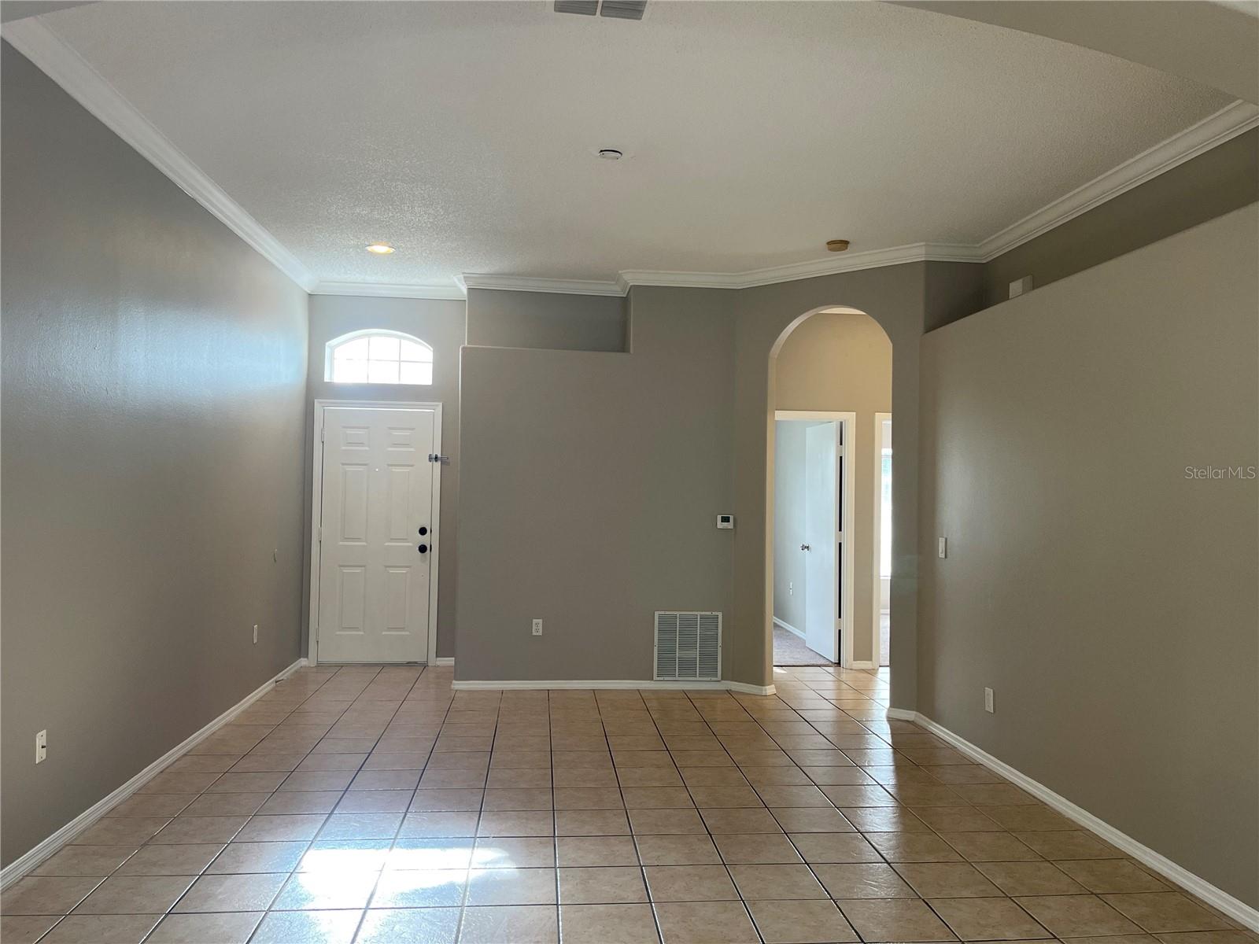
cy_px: 472
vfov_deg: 53.1
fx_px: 946
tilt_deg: +1.5
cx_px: 630
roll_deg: -0.7
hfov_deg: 67.3
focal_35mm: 26
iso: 125
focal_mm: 5.1
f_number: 1.6
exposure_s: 1/120
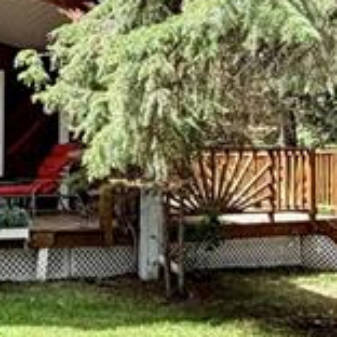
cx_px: 11
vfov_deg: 21.3
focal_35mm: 81
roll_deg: -0.1
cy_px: 110
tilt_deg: +3.0
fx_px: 892
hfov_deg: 20.8
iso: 40
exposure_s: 1/502
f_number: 2.2
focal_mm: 2.22
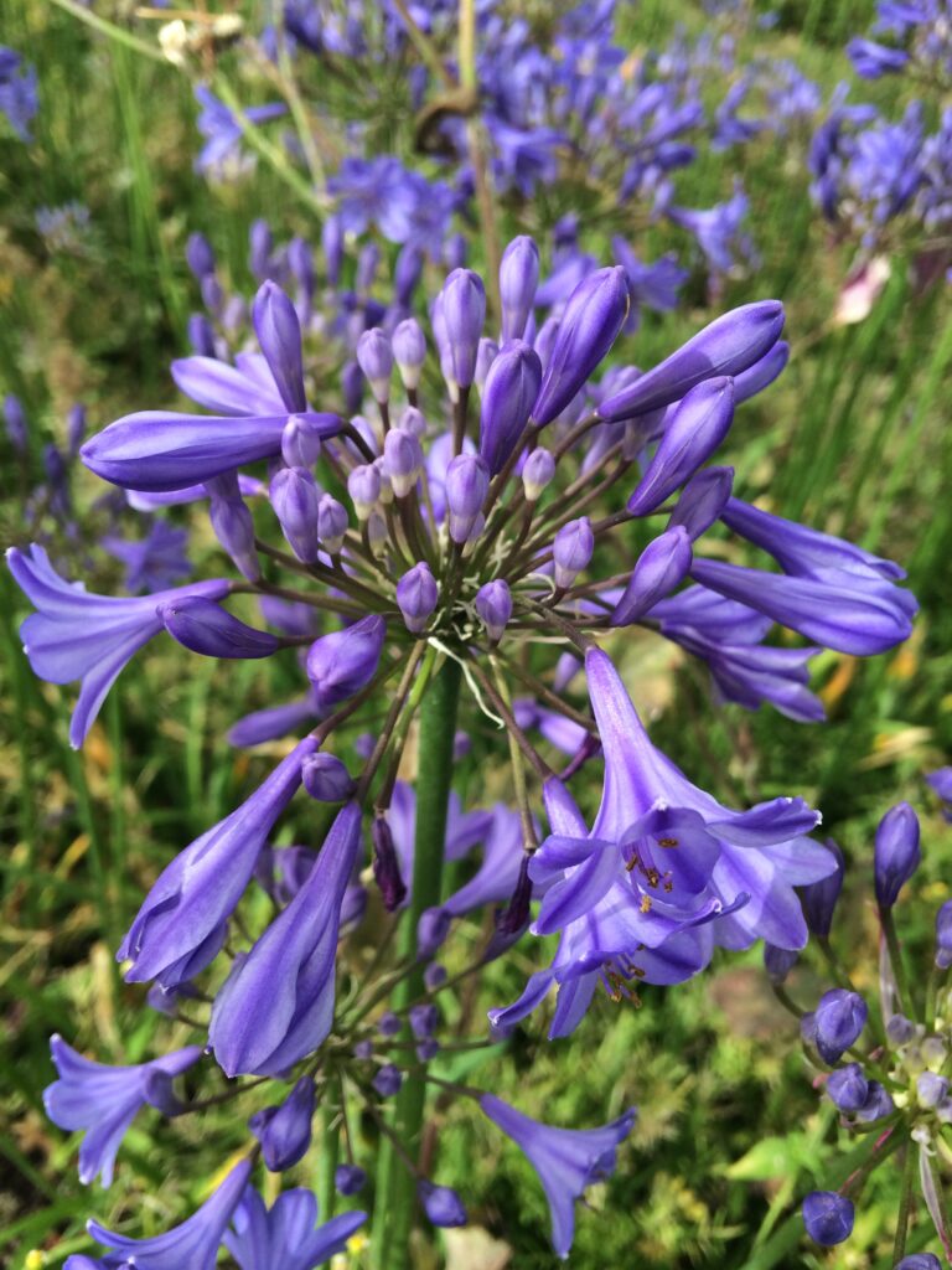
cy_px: 635
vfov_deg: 61.7
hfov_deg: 48.2
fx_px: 1063
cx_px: 476
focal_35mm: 29
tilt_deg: -39.8
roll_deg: -4.7
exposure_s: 1/461
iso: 32
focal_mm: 4.15
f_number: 2.2
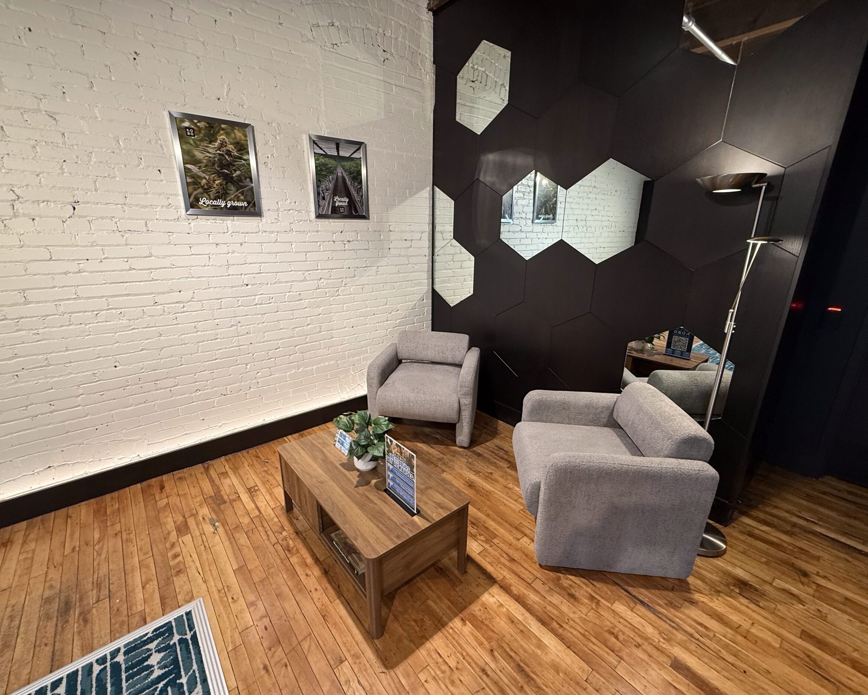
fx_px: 385
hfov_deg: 96.8
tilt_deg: -16.9
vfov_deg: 84.0
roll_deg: +0.3
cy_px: 355
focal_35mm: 15
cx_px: 419
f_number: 2.2
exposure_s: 1/60
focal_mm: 2.22
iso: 200
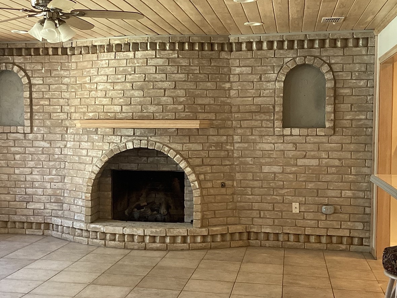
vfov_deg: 27.0
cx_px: 140
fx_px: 619
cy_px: 167
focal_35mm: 54
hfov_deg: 35.3
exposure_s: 1/60
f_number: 2.4
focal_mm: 3.3
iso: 100
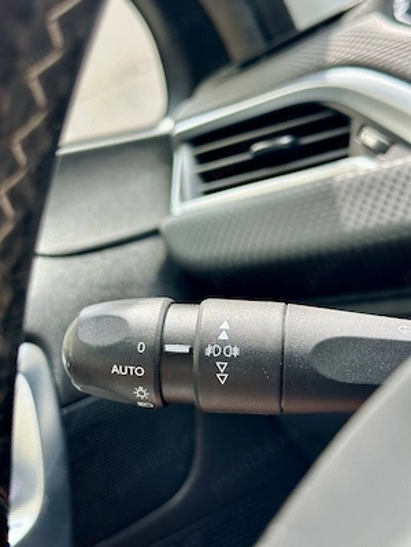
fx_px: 760
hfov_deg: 30.3
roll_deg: +18.1
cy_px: 274
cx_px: 206
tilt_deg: -11.3
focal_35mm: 48
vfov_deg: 39.7
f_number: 1.78
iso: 64
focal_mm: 6.86
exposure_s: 1/207
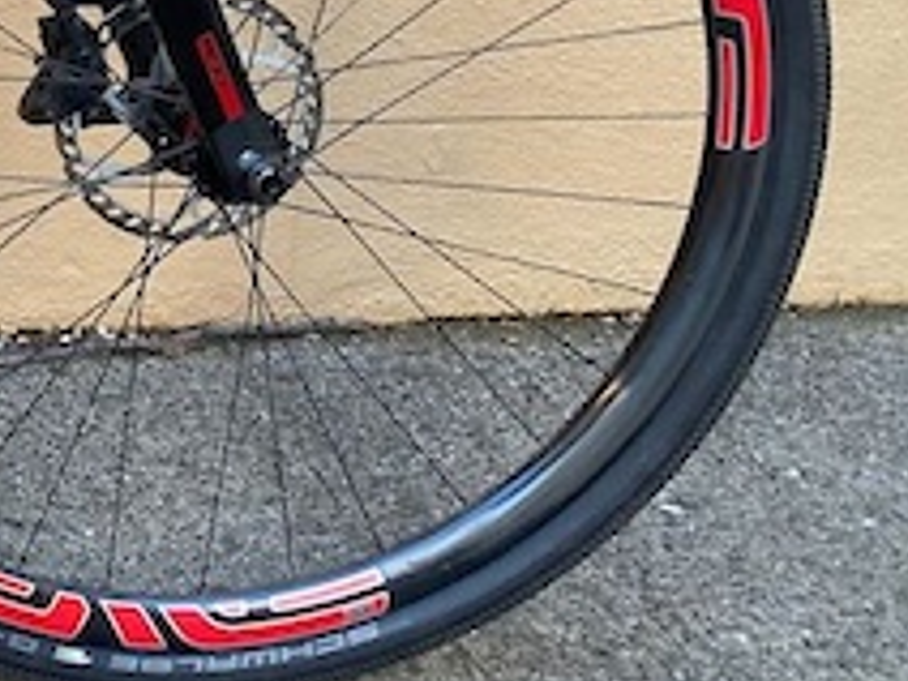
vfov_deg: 14.4
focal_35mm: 98
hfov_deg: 16.6
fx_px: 2571
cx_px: -732
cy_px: -231
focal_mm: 4.25
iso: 50
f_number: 1.8
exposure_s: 1/122
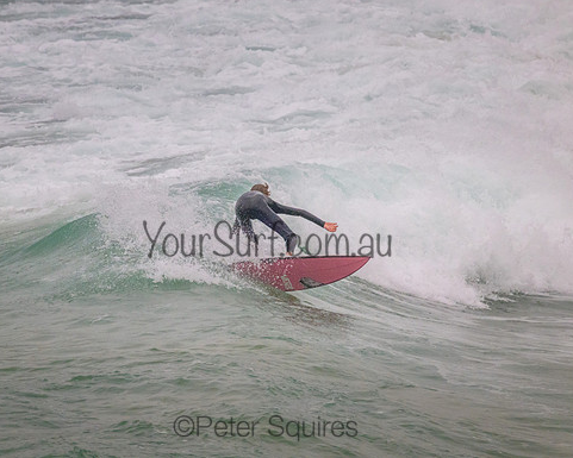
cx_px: 266
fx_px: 15368
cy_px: 229
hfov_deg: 2.1
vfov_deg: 1.7
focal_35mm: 906
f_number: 11
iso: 3200
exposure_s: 1/1250
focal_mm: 800
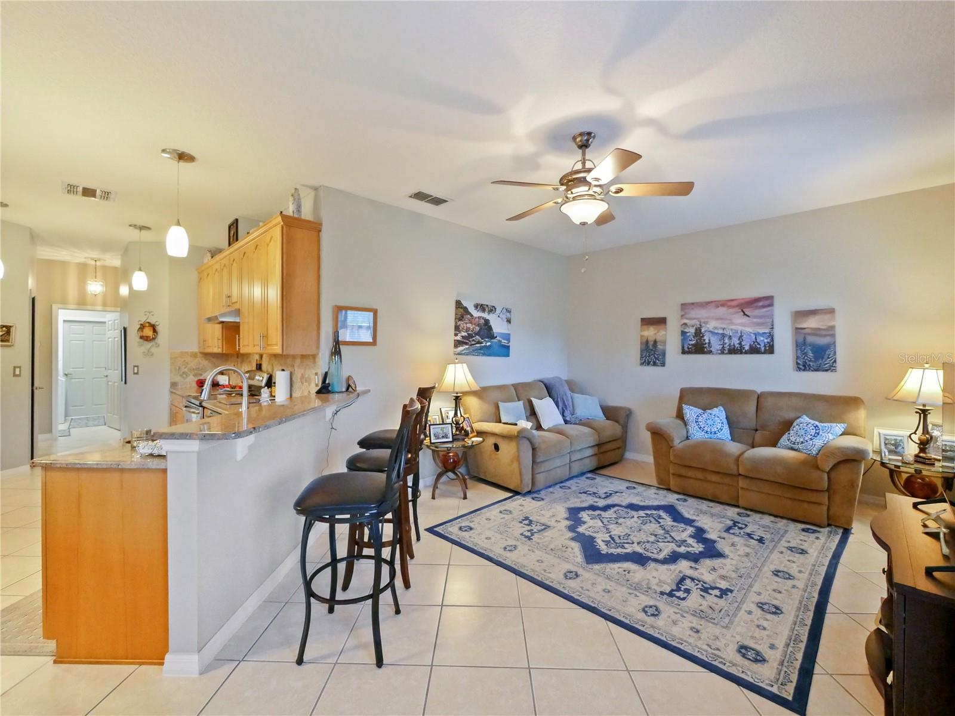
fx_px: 386
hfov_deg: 102.1
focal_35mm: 14
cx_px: 478
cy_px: 358
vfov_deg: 85.6
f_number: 4
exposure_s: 1/60
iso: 2500
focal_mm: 7
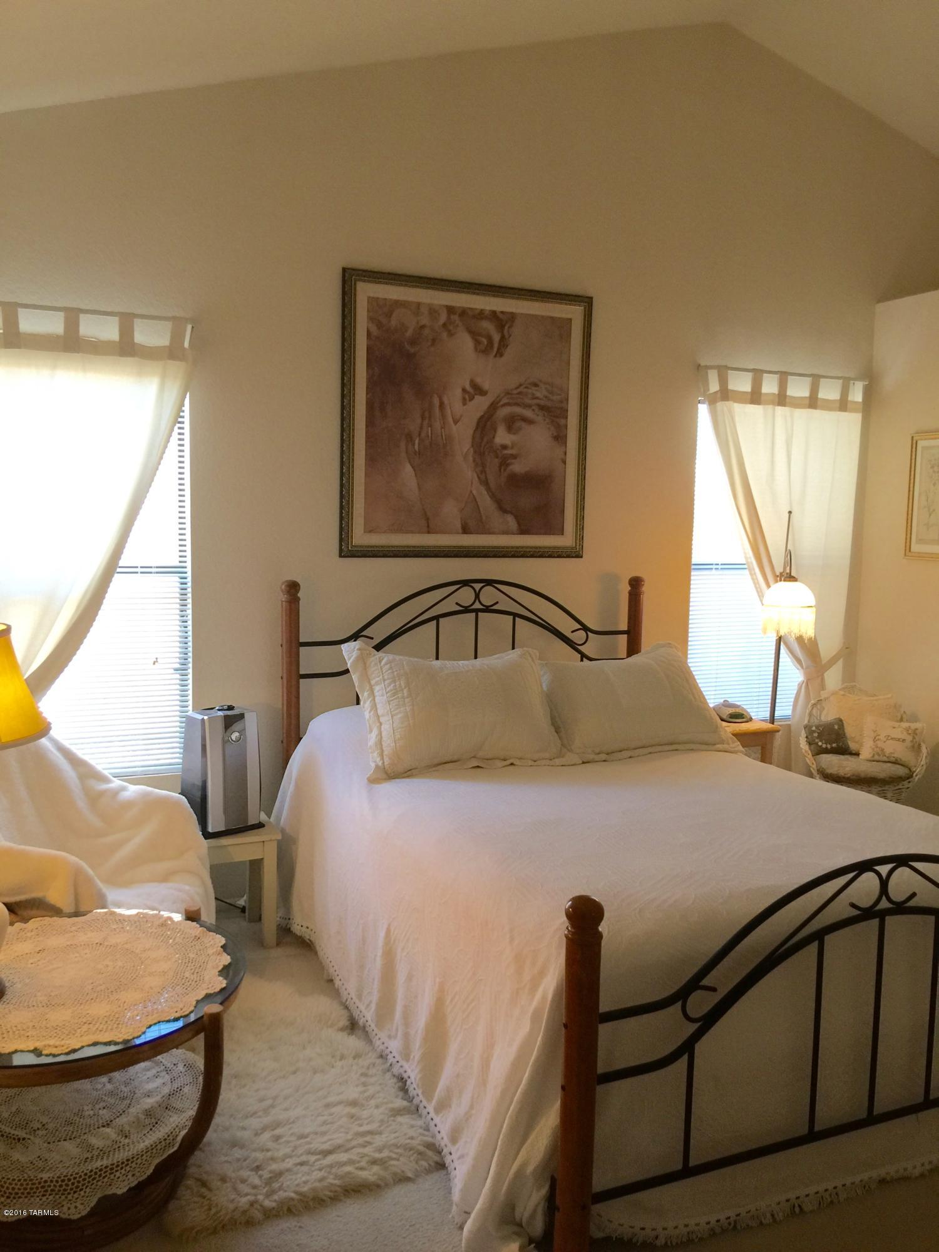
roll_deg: -1.3
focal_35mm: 29
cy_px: 626
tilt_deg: -5.0
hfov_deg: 48.2
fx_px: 1049
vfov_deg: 61.7
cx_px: 470
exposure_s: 1/15
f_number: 2.2
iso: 32
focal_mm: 4.15
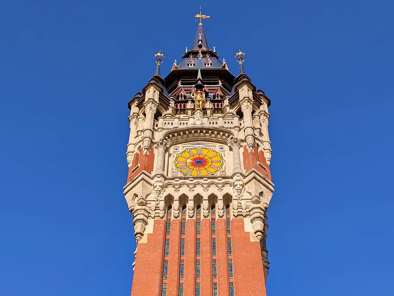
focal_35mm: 49
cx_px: 197
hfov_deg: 38.9
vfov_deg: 29.8
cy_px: 148
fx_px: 559
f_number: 1.68
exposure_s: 1/1577
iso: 19
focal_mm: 6.9
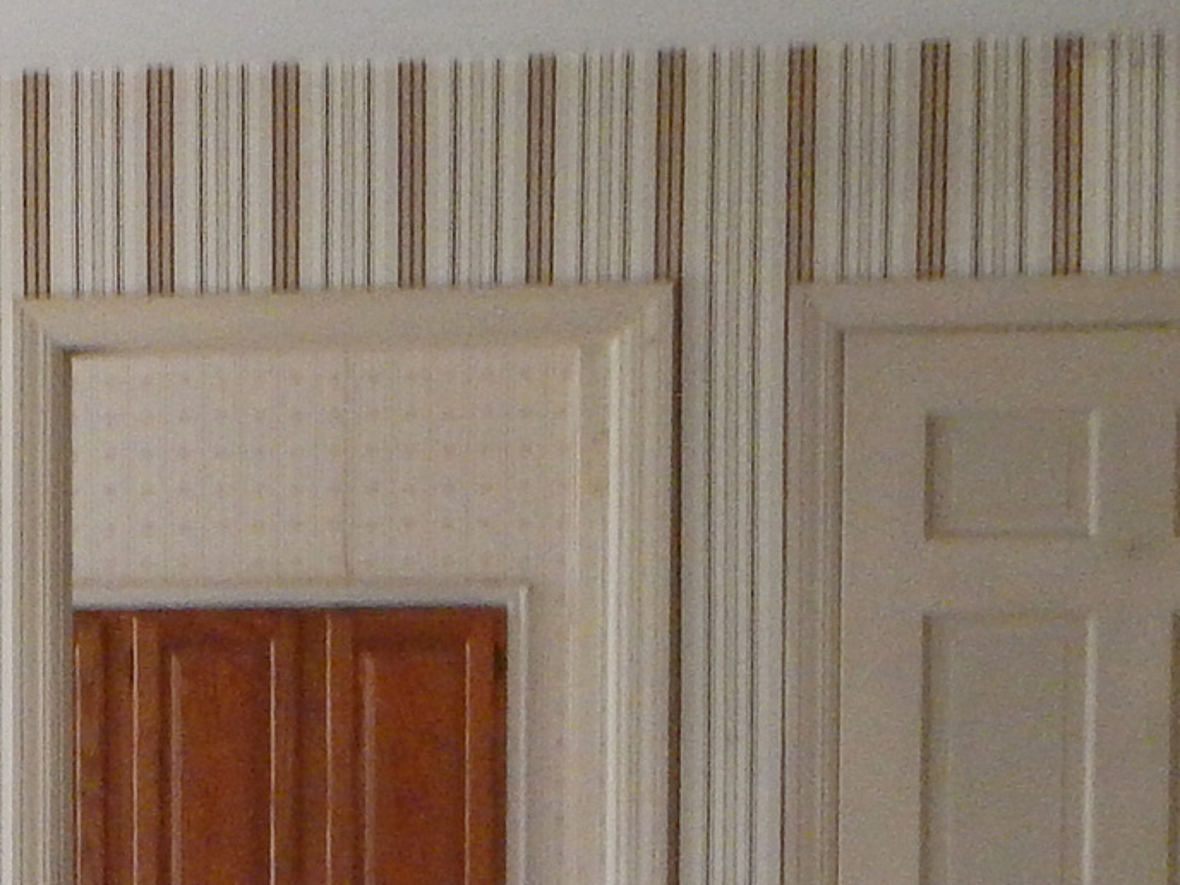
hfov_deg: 14.9
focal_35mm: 125
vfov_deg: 11.6
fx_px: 4261
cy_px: 1087
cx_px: -451
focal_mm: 5
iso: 250
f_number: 3.9
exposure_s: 1/30
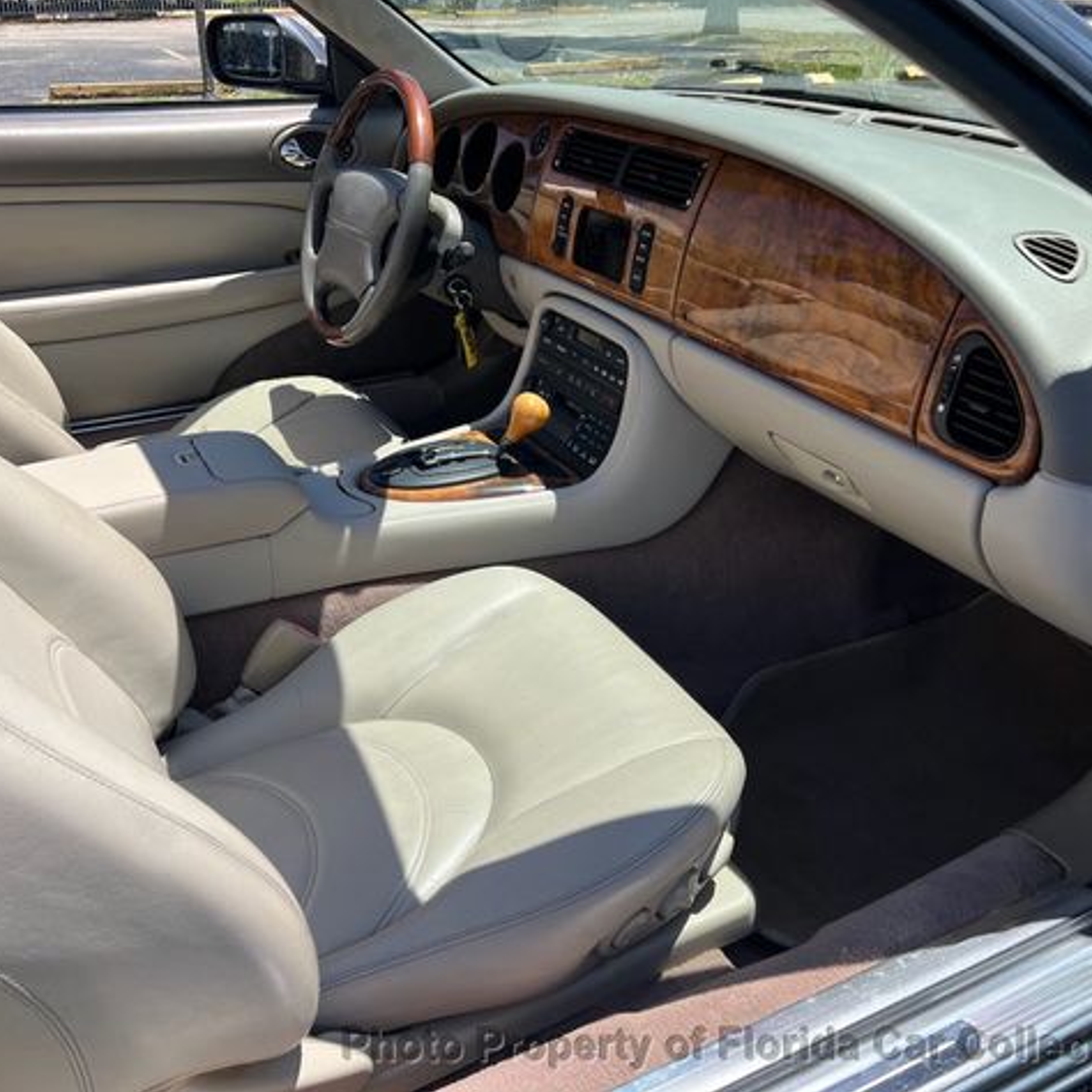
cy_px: 541
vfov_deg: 52.5
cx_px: 502
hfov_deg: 52.5
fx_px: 1106
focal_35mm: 31
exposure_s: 1/2841
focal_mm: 5.7
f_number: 1.5
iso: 50
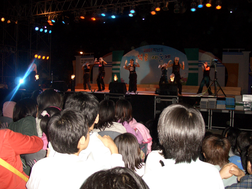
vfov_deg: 42.9
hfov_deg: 55.4
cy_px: 94
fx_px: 240
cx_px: 126
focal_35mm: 33
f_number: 2.8
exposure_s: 1/60
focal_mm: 7.1
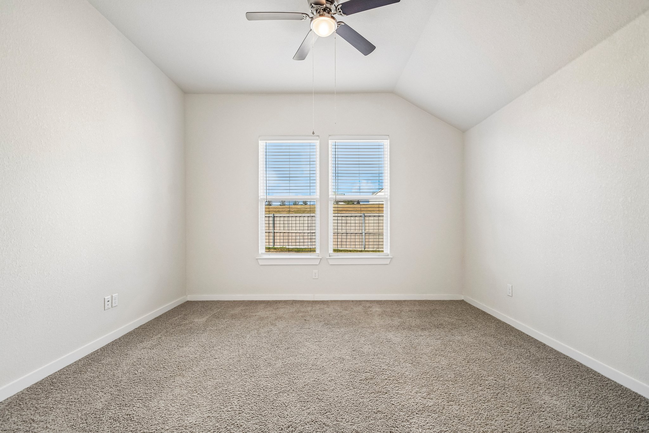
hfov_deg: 100.4
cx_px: 324
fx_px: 270
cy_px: 216
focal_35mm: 15
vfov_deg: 77.3
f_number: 8
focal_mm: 10
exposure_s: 1/25
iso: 400
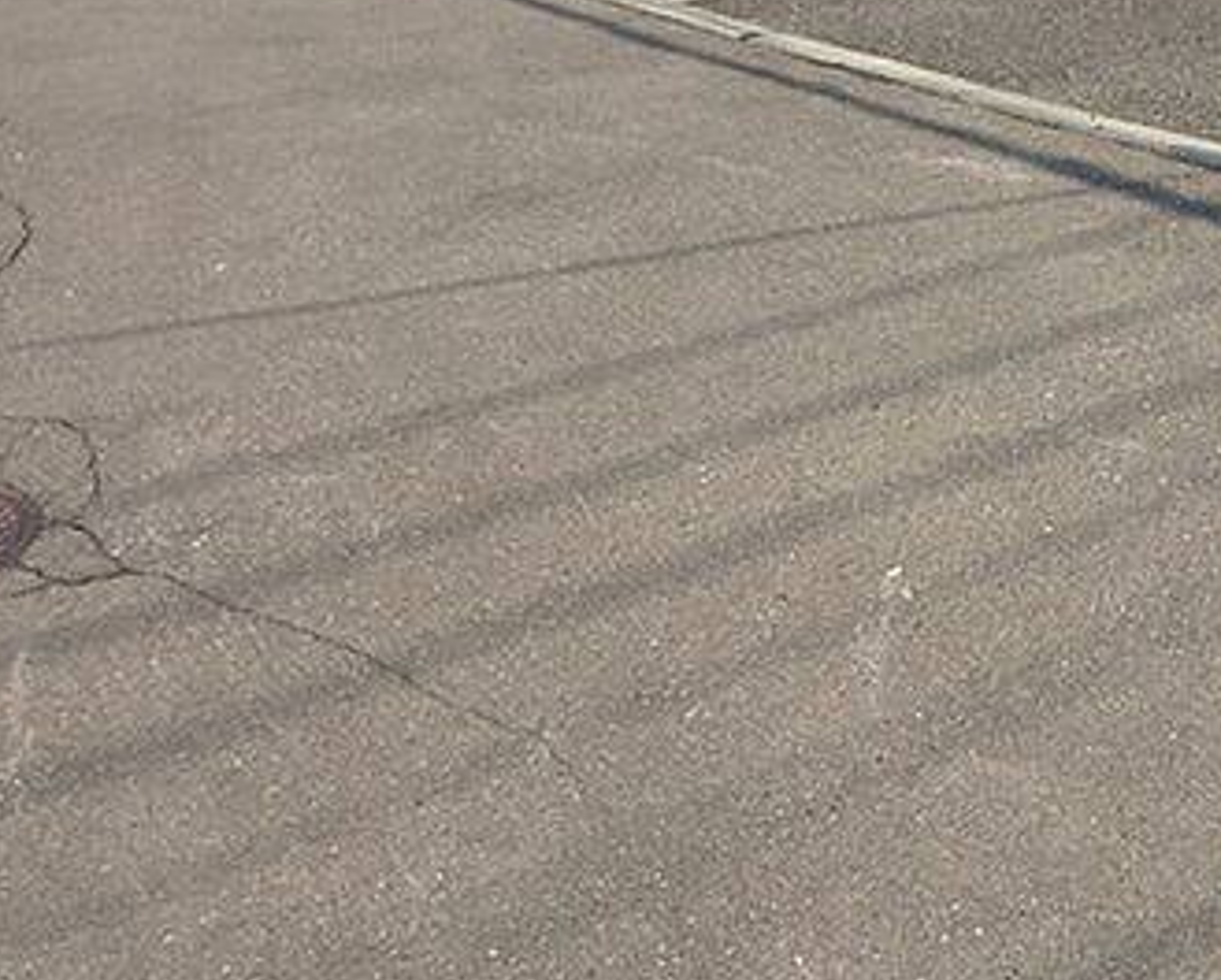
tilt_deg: -20.4
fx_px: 1990
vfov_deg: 27.6
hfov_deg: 32.5
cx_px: 1087
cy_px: 360
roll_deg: +2.1
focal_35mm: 55
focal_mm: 4.15
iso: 32
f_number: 2.2
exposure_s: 1/2198
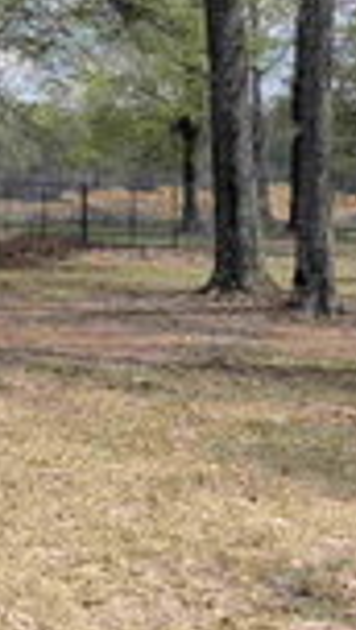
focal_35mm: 88
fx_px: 1470
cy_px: 158
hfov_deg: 10.6
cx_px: -637
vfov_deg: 23.9
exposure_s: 1/1290
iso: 20
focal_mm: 6.9
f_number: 1.68
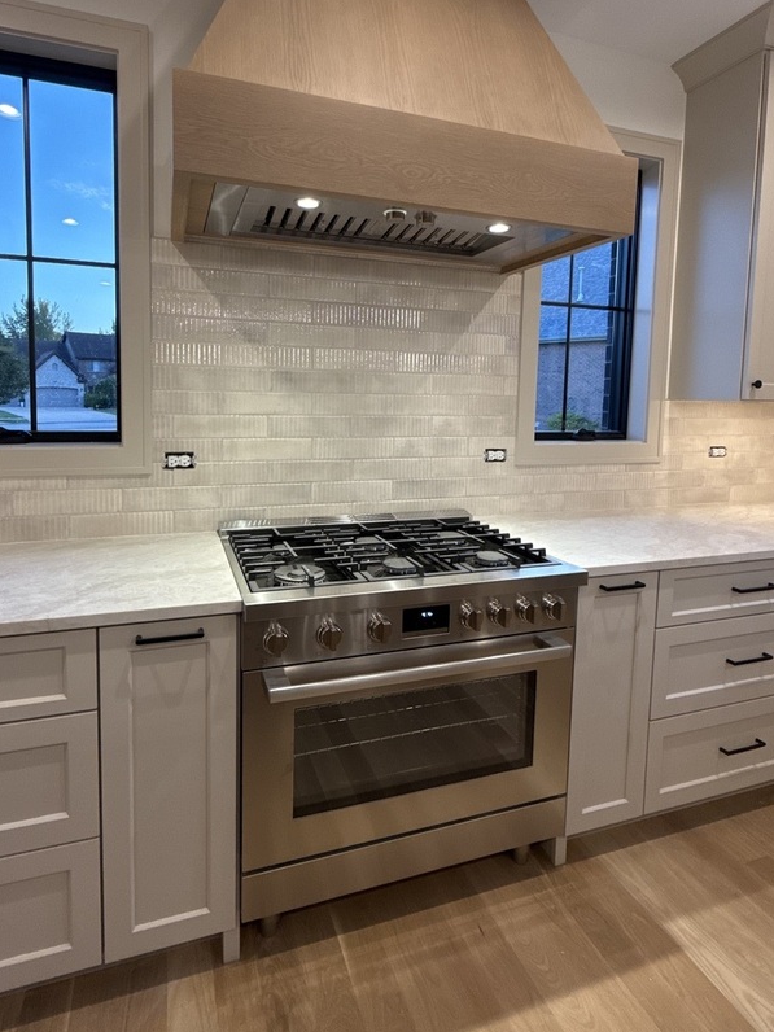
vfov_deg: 84.2
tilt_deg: -4.2
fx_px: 566
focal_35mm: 19
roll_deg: -0.6
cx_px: 351
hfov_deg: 68.5
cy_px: 443
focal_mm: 2.22
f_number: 2.2
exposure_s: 1/120
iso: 200
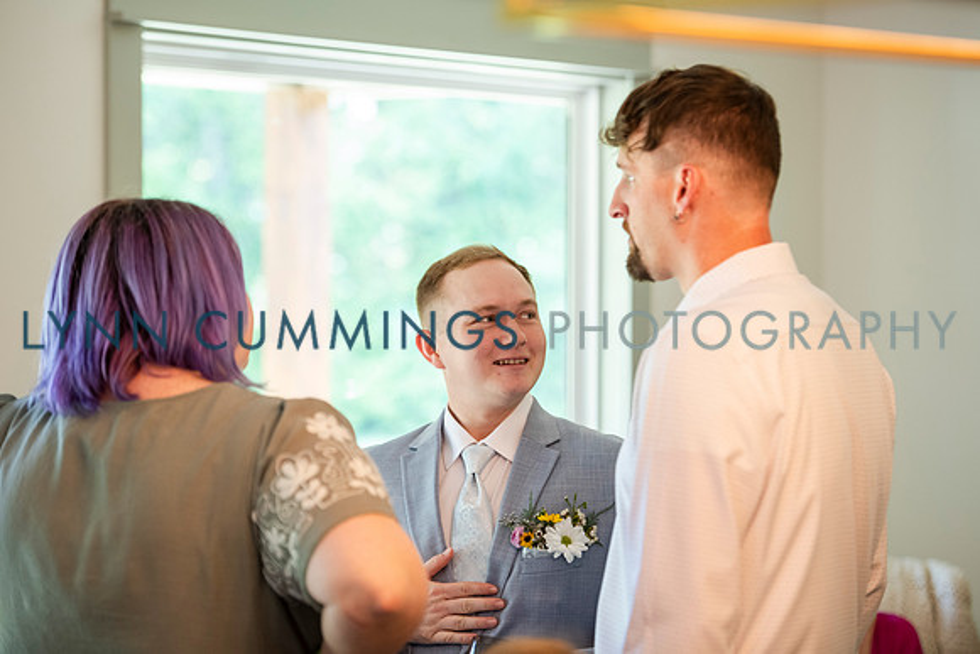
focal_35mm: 113
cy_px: 327
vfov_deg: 12.2
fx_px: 3065
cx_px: 490
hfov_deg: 18.2
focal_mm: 110
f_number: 3.2
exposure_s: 1/125
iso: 1250
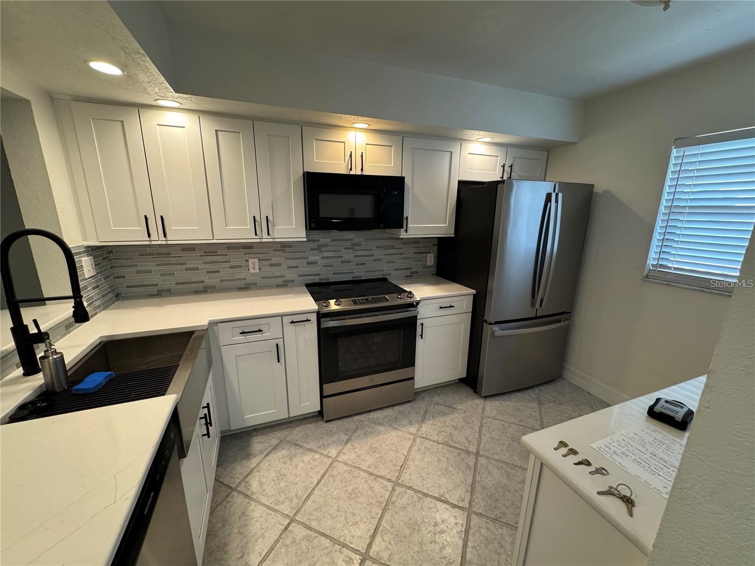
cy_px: 283
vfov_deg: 85.7
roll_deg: -0.9
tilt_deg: -13.0
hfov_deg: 102.1
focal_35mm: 14
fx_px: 305
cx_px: 378
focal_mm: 2.22
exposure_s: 1/120
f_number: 2.2
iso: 250
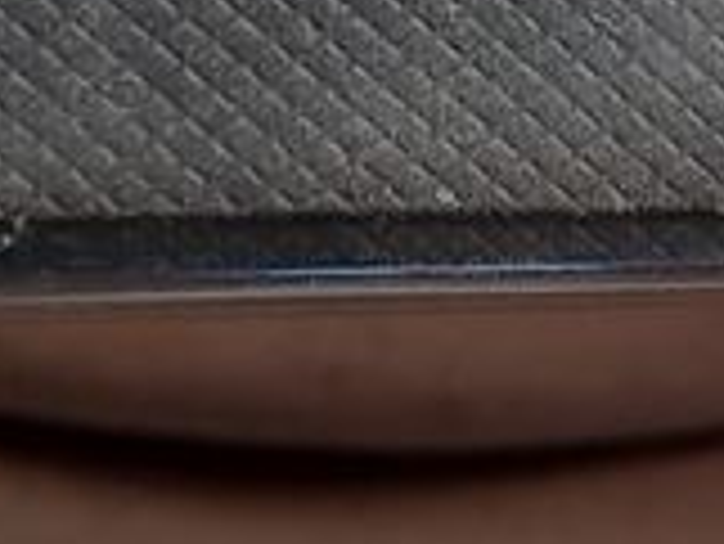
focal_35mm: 155
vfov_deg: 9.5
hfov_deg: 12.3
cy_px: -108
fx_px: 3244
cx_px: 994
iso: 64
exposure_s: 1/60
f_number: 2
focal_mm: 4.6
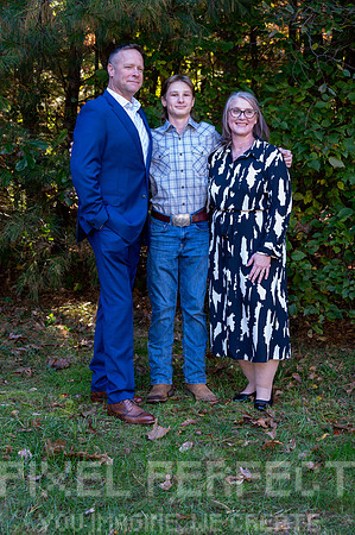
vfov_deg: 32.9
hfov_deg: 22.2
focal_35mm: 61
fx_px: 904
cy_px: 268
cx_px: 178
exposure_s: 1/60
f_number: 6
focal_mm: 61
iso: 800
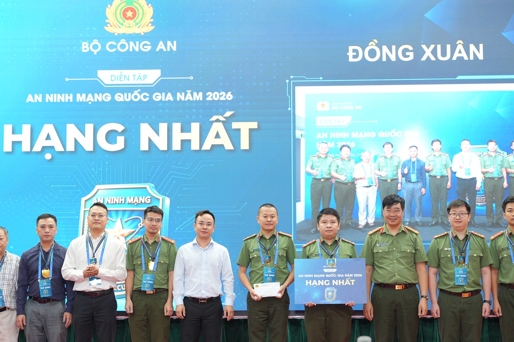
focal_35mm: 72
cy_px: 206
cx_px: 245
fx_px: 1022
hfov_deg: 28.2
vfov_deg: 19.0
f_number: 3.5
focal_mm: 50.4
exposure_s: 1/100
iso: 1600
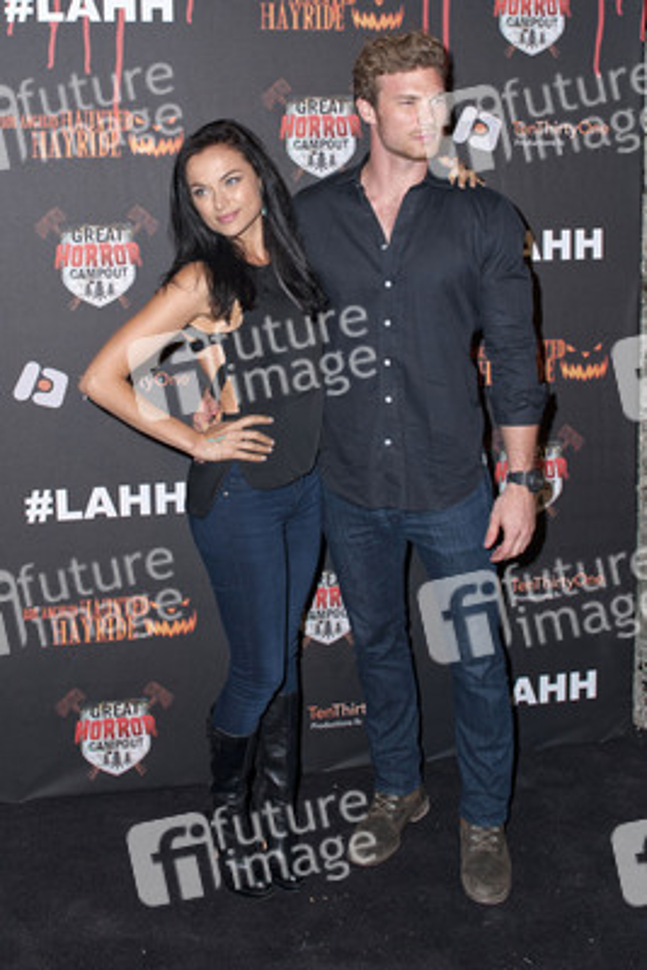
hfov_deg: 53.2
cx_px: 324
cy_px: 485
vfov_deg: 73.7
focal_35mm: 24
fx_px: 646
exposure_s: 1/400
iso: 400
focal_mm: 24
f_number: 4.5
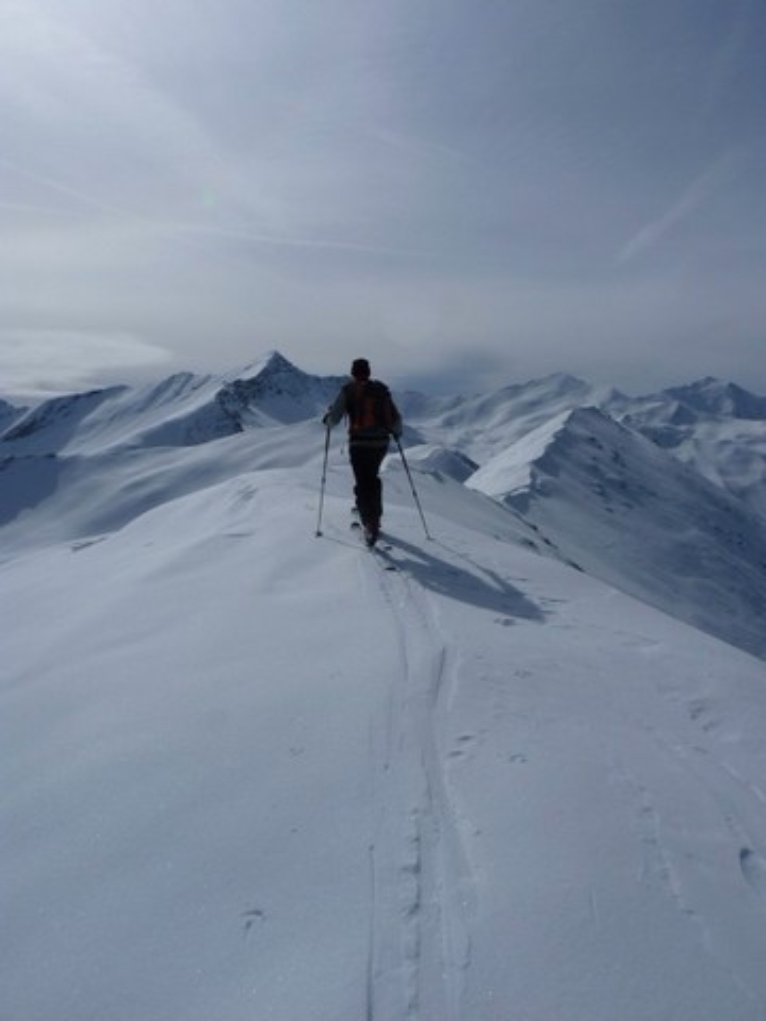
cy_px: 510
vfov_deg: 65.3
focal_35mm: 27
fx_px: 797
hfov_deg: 51.4
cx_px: 383
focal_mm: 4.8
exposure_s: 1/1000
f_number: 8
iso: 80
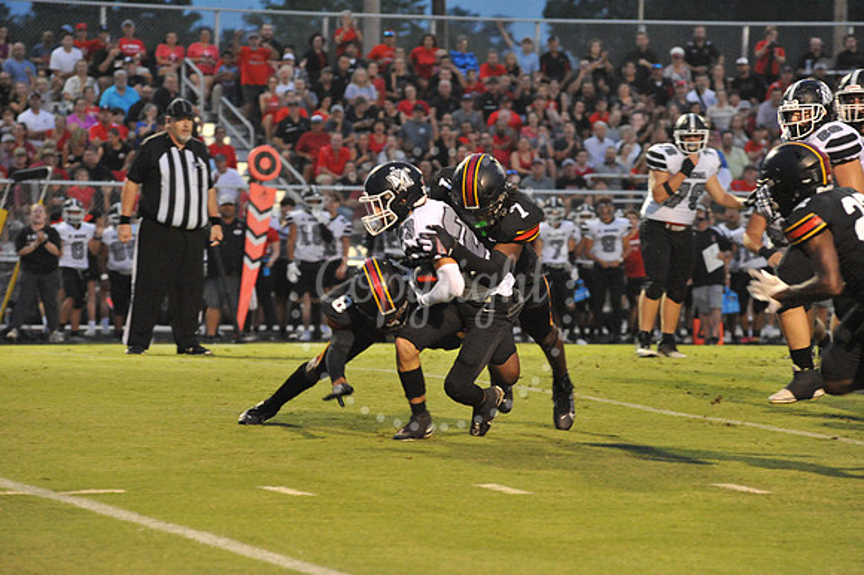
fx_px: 4797
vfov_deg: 6.9
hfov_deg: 10.3
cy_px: 288
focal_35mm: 200
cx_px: 432
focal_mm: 200
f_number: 5.6
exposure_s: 1/200
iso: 6400
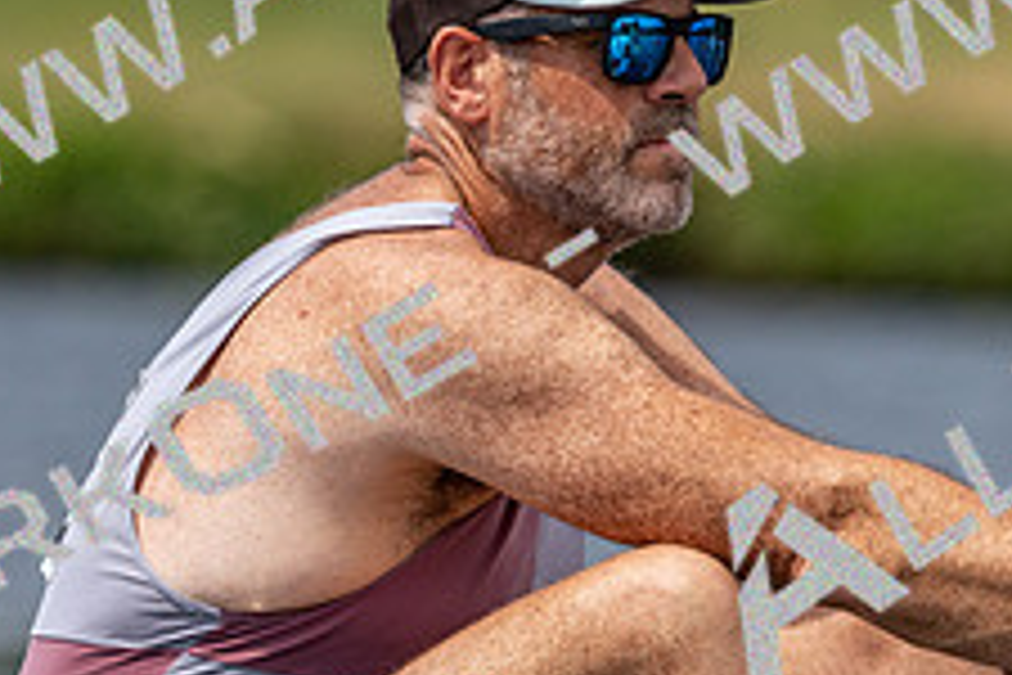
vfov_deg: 1.2
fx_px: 32466
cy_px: 272
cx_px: 342
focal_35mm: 1155
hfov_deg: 1.8
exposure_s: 1/1600
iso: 250
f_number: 6.3
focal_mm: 448
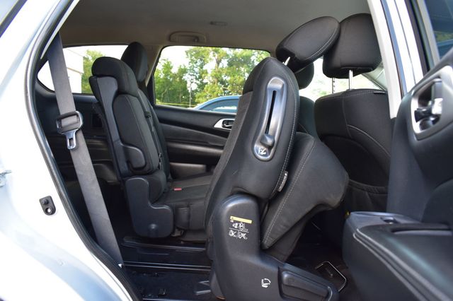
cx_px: 226
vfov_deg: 47.9
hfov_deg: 67.4
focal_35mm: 27
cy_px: 150
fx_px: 340
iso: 400
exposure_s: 1/20
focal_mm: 18
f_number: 6.3
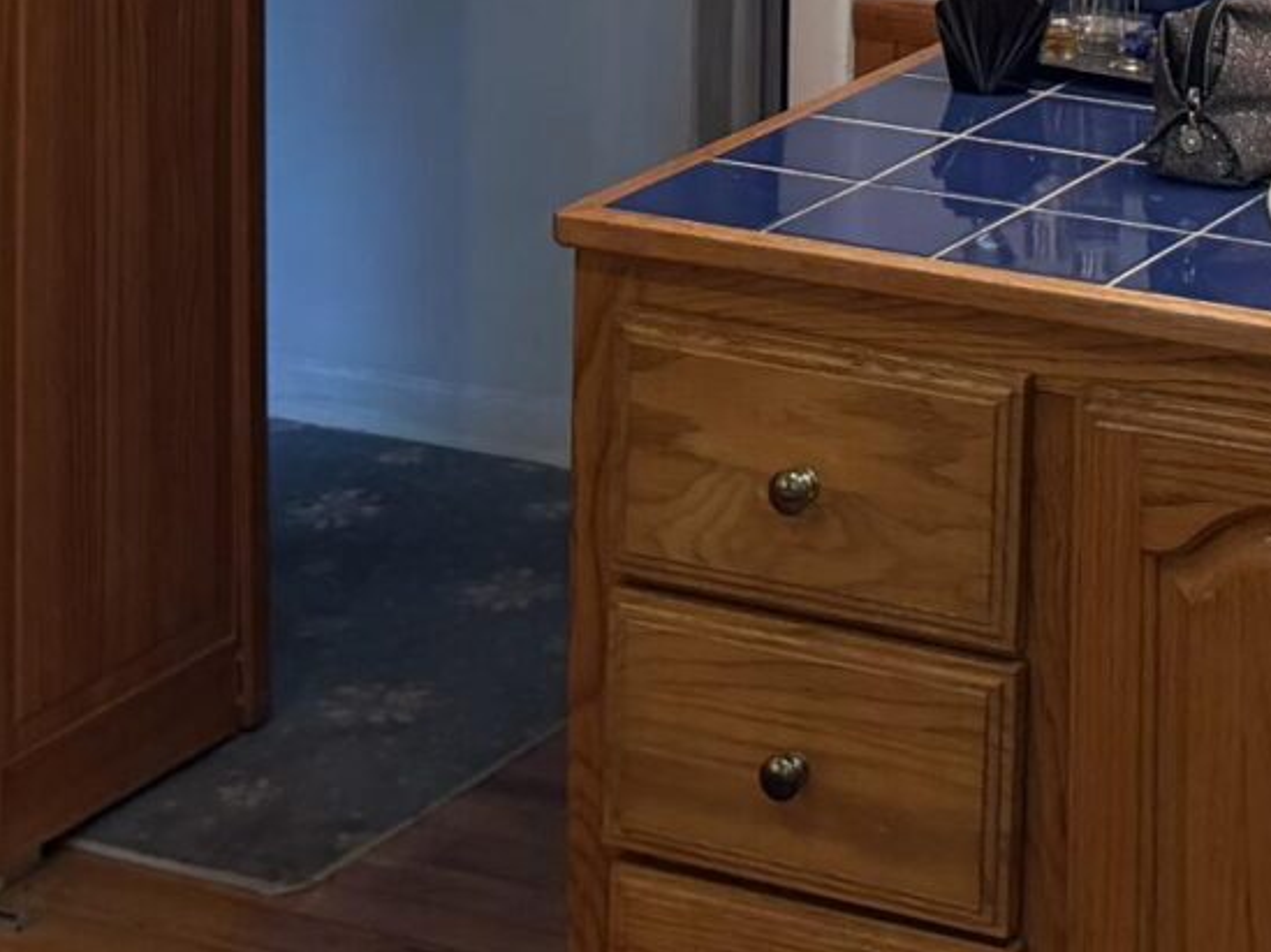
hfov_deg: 16.9
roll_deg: -0.6
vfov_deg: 12.1
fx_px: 4110
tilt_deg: -3.6
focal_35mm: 112
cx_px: 1472
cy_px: -750
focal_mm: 6.76
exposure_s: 1/120
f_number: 1.78
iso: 160
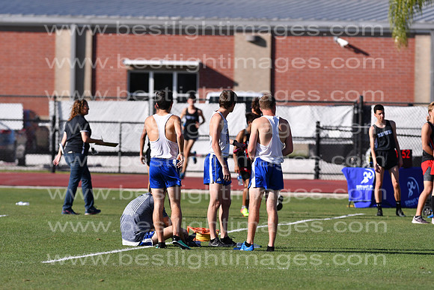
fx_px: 5426
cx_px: 217
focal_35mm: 450
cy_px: 145
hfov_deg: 4.6
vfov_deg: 3.1
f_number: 5.6
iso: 400
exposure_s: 1/3200
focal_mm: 300
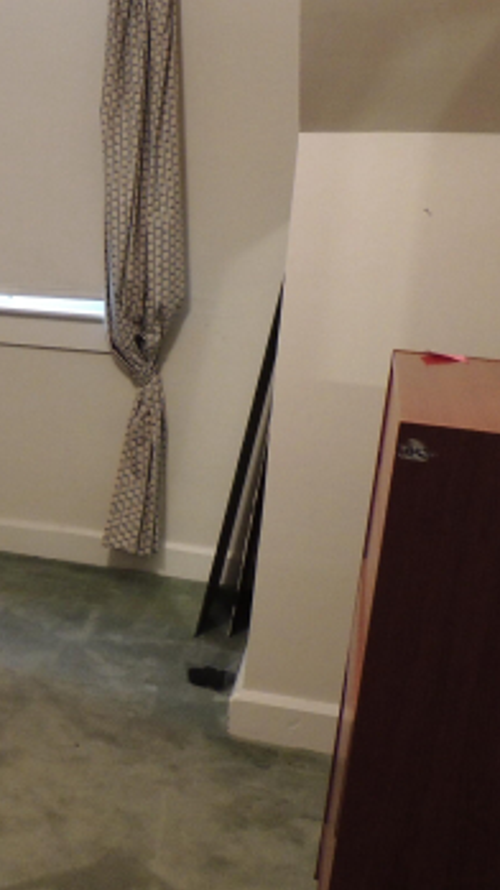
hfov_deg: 22.1
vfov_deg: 41.3
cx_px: -106
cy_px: 431
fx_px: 1180
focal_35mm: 50
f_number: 3
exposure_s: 1/10
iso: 400
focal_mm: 4.3
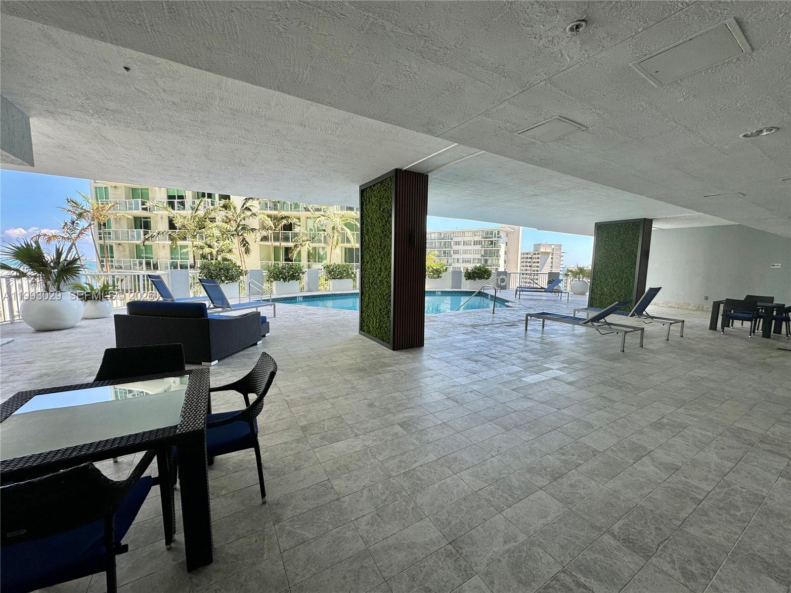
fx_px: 320
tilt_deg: -6.7
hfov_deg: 102.1
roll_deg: -0.9
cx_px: 396
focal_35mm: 14
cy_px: 296
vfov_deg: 85.7
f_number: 2.2
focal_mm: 2.22
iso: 40
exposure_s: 1/314
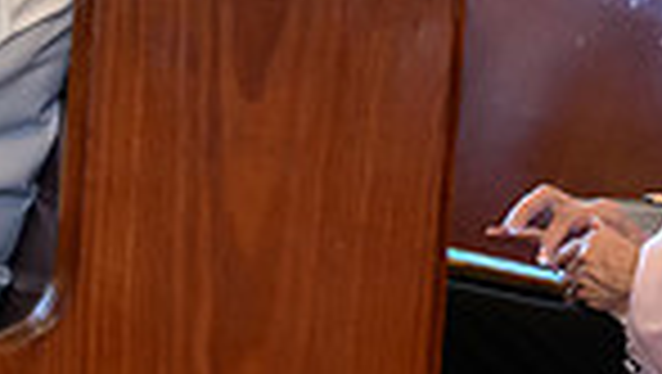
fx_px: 8117
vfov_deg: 2.6
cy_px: -252
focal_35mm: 462
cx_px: 1184
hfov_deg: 4.6
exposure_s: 1/200
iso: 4000
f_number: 2.8
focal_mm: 75
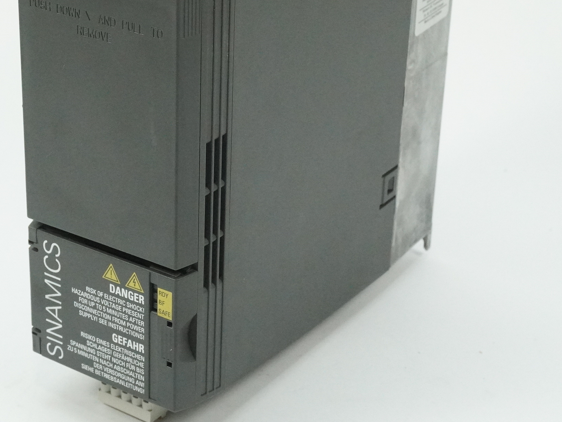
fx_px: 1299
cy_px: 122
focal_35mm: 80
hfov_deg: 24.4
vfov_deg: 18.4
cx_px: 235
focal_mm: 30
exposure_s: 1/400
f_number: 10
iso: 5000
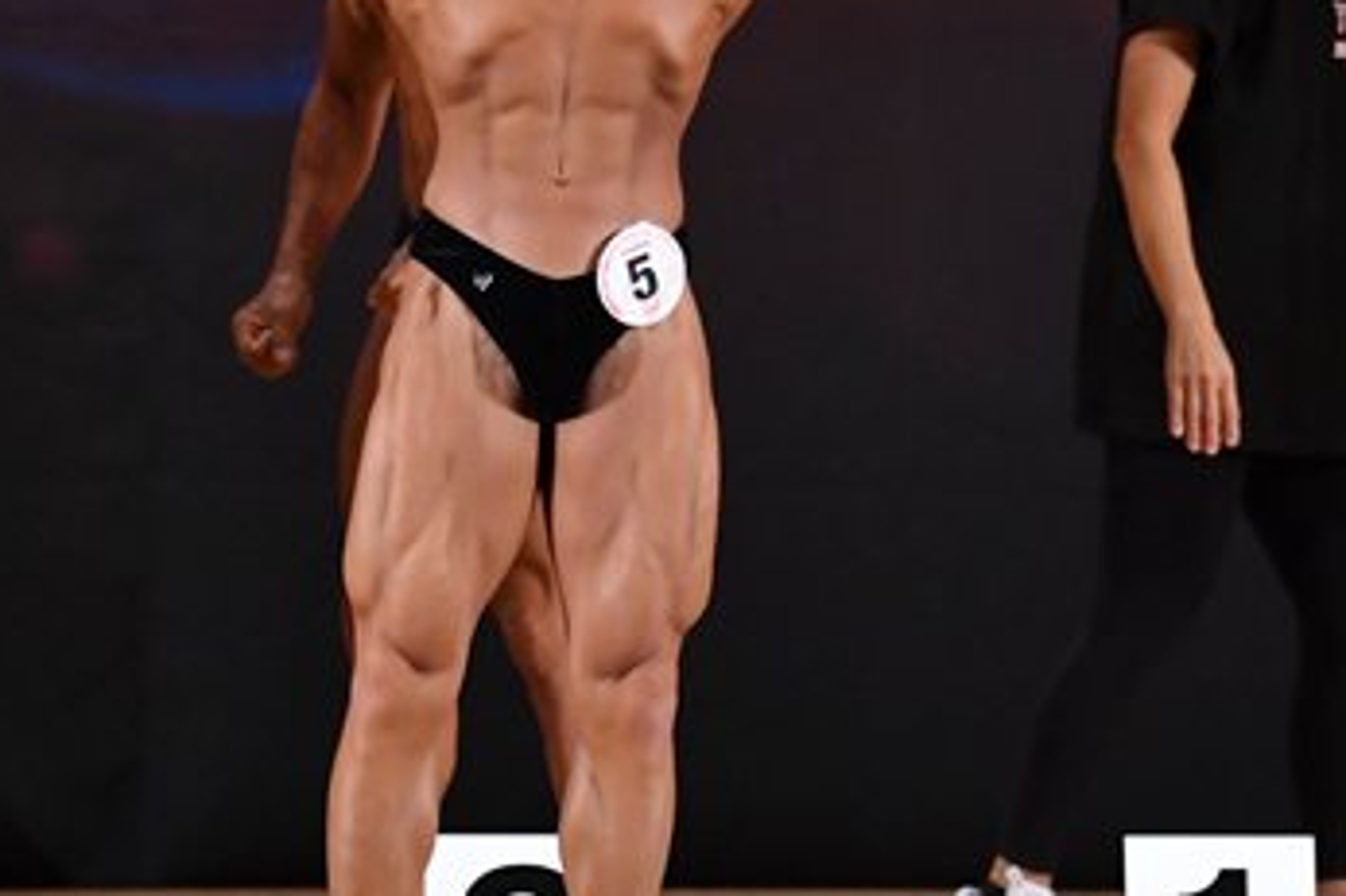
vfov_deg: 2.7
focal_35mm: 502
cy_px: 334
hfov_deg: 4.1
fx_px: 18759
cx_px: 491
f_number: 5.6
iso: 3200
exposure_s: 1/400
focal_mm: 150
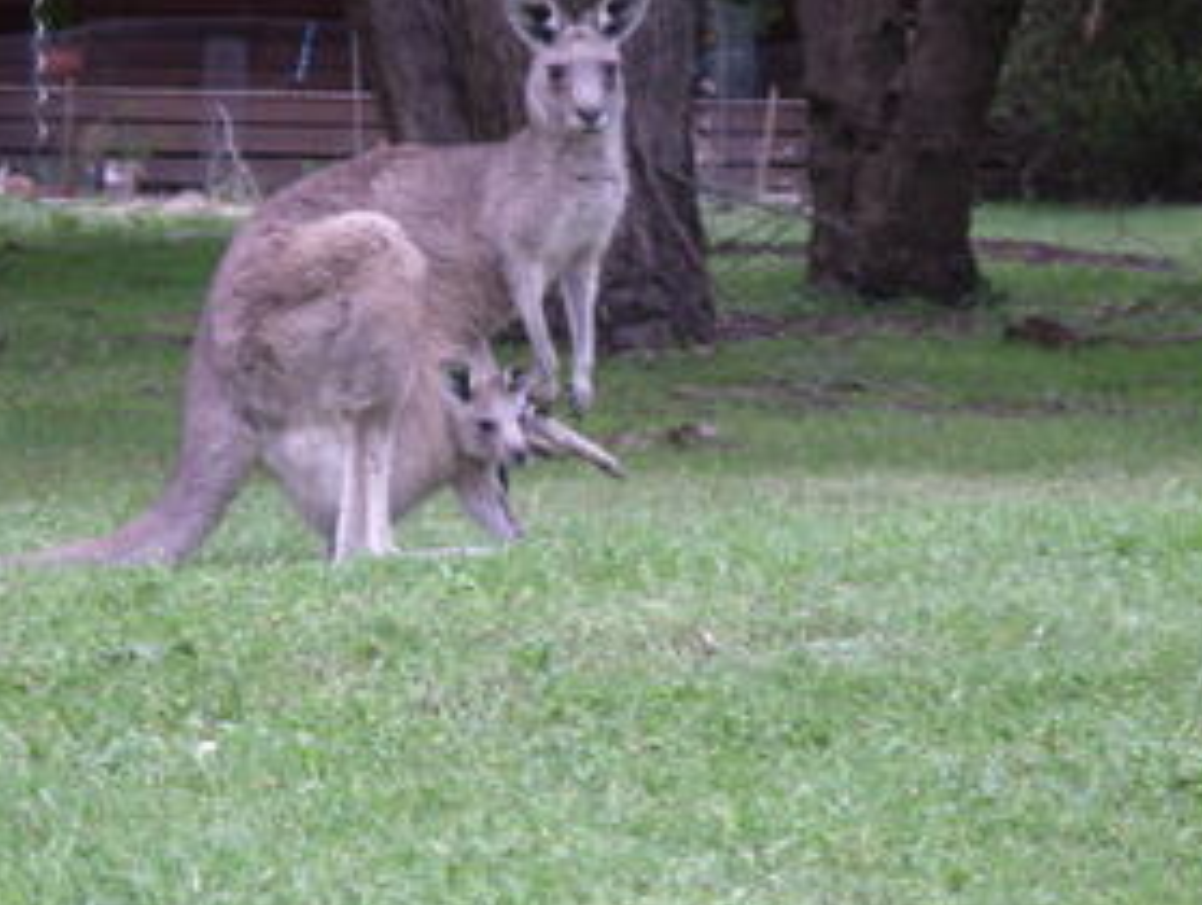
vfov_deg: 5.7
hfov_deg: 7.6
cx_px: 521
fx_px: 9075
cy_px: 386
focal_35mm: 261
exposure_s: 1/10
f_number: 4.6
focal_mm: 39
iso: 200
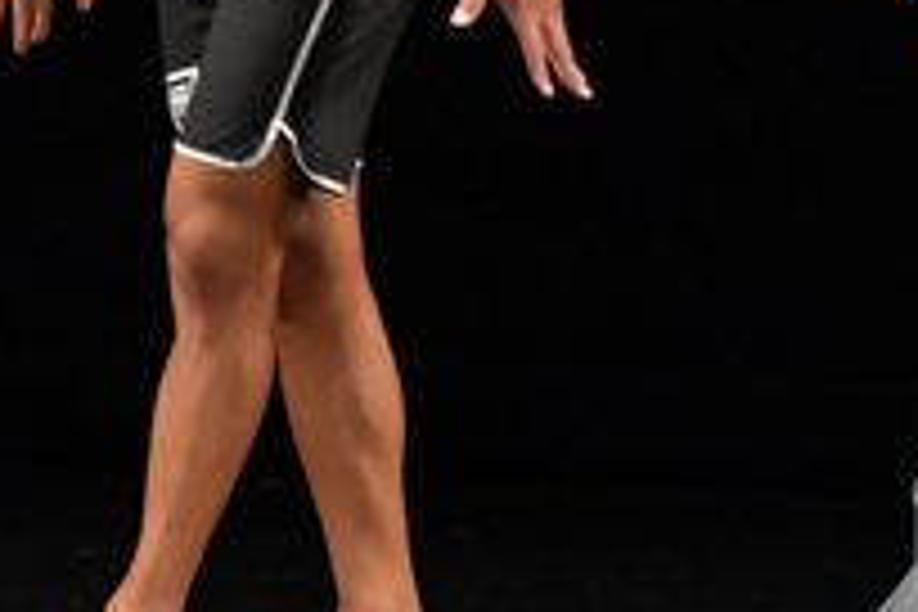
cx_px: -169
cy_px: -58
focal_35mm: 1026
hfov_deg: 2.0
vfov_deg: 1.3
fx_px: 26161
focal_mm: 180
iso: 3200
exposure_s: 1/400
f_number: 5.6
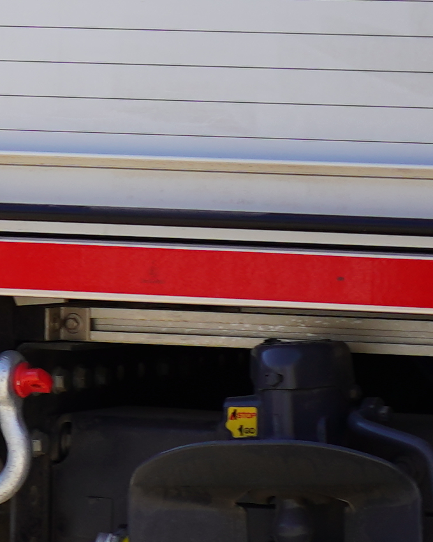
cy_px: -139
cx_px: -726
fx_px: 7322
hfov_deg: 3.3
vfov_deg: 4.2
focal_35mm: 457
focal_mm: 70
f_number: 6.3
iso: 100
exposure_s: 1/160
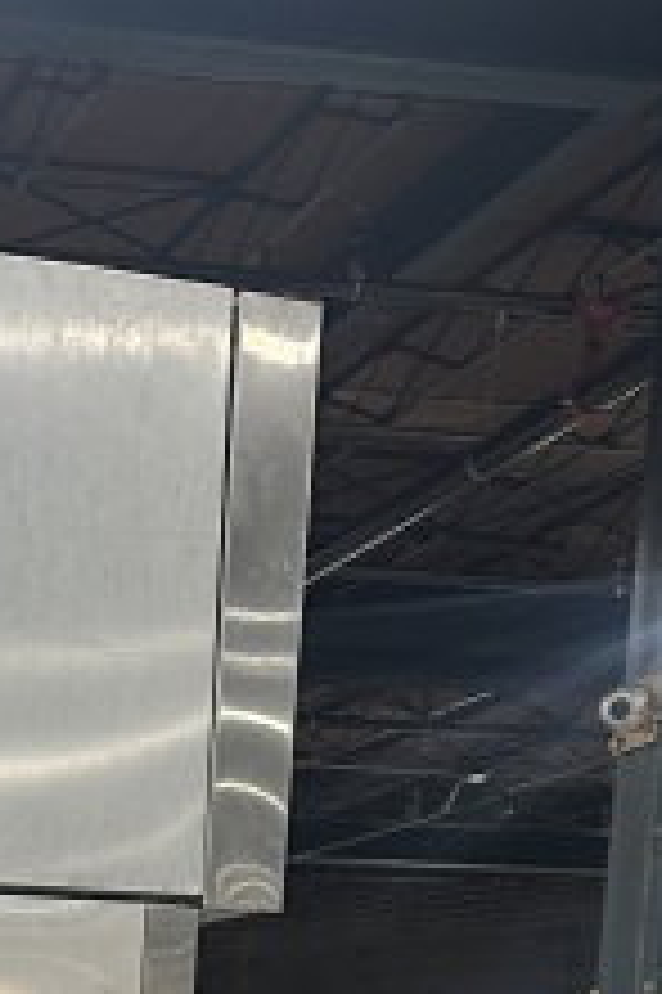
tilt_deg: -10.7
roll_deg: -0.6
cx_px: -396
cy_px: 1779
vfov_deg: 17.8
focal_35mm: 92
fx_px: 2541
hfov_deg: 13.7
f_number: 1.78
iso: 250
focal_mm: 6.86
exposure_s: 1/80
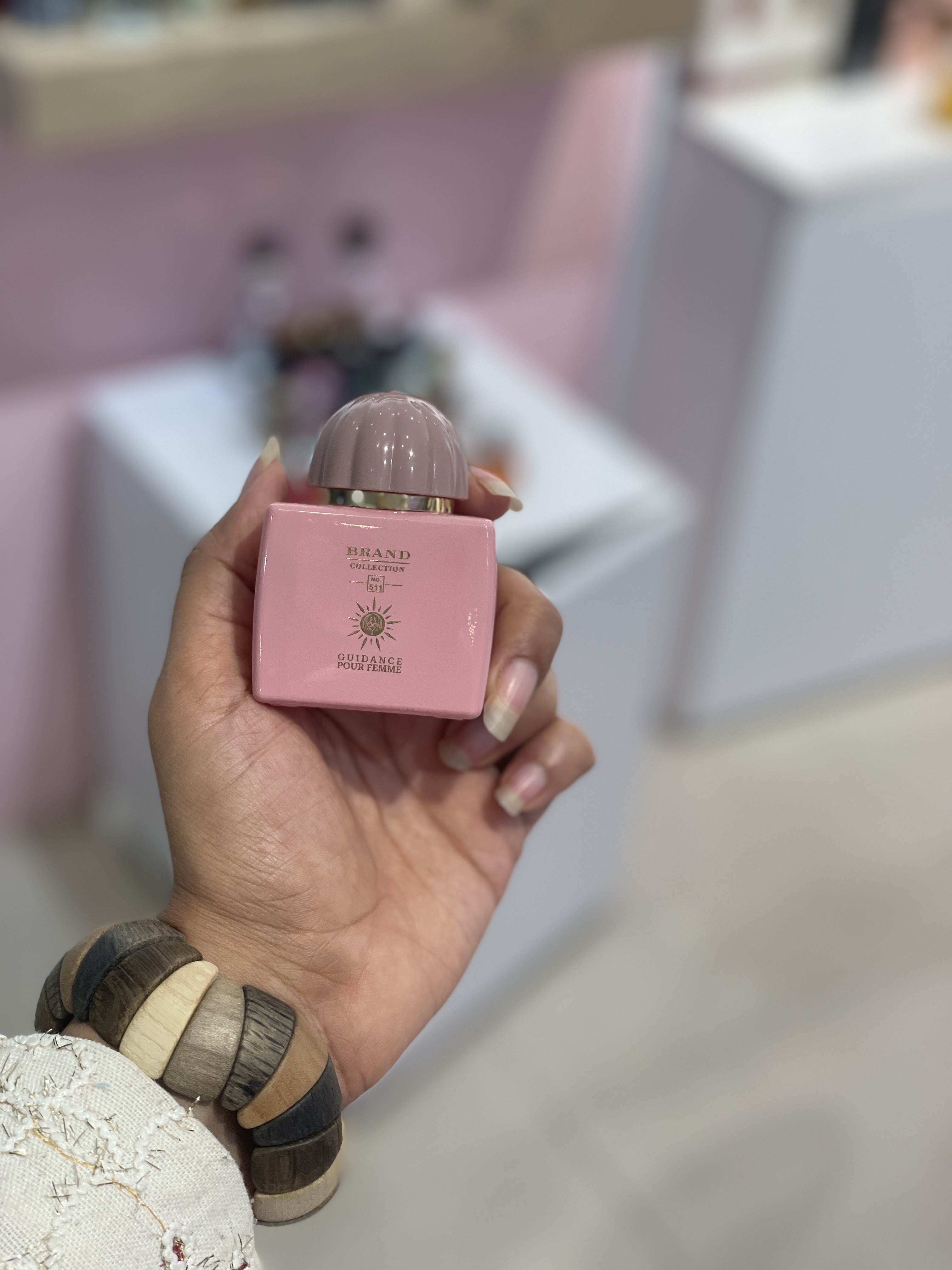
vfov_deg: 36.8
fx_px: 1907
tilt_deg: -37.2
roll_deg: -6.4
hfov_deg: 28.0
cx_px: 476
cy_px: 635
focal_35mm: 52
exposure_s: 1/100
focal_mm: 6
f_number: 2
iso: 64
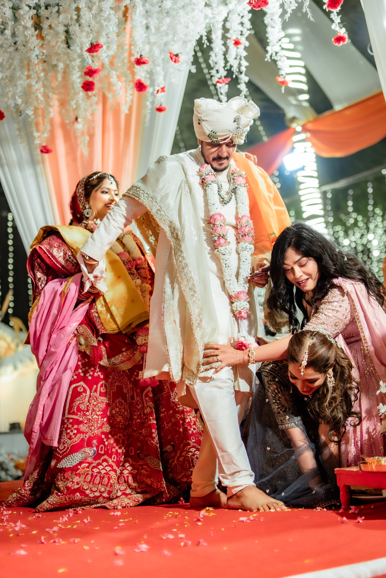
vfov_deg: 38.2
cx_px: 193
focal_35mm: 52
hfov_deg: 26.0
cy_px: 289
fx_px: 836
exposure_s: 1/250
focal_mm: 35
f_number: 1.4
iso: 250
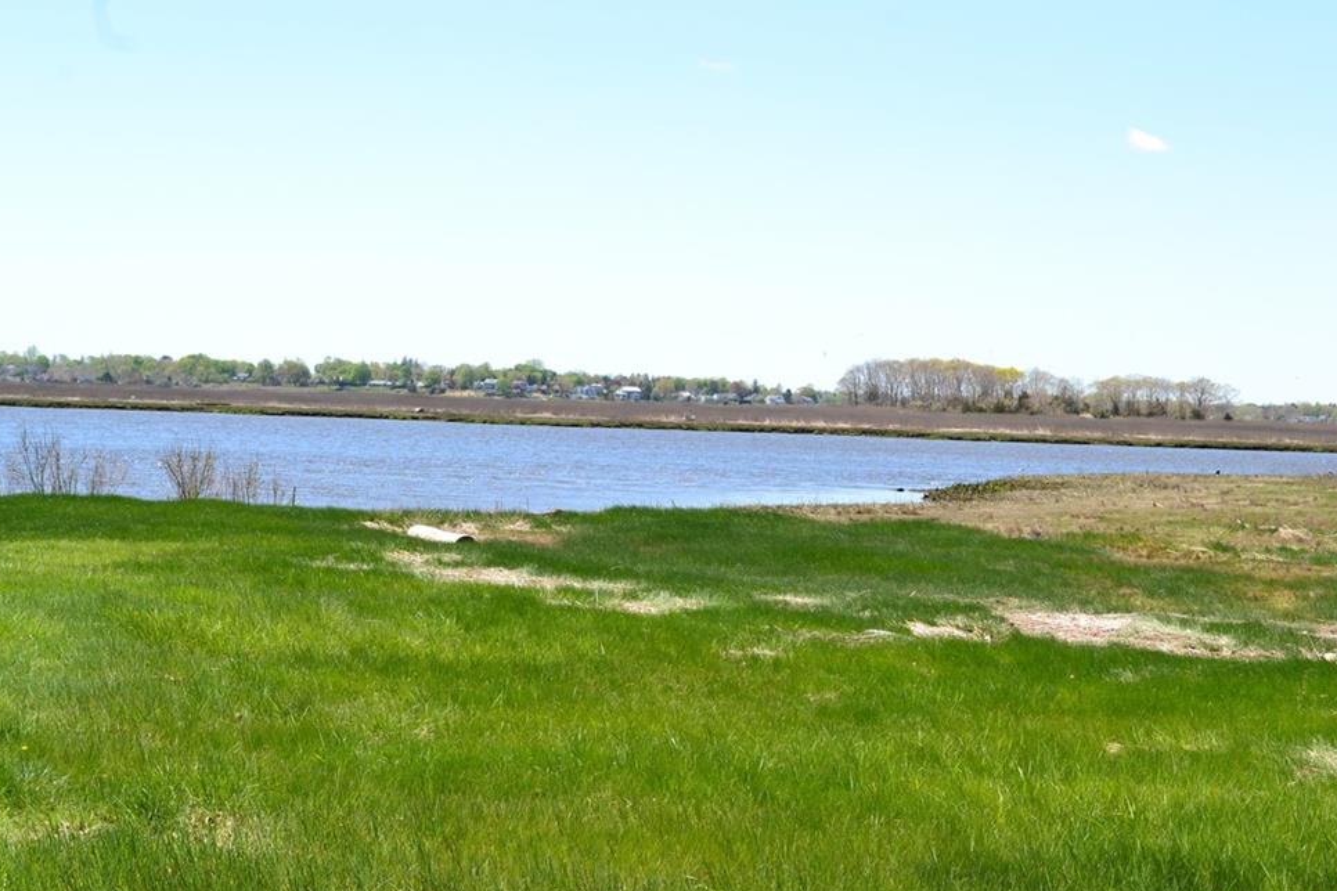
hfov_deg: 28.3
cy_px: 448
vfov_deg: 19.0
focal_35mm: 72
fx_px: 2656
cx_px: 664
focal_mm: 45
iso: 400
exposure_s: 1/250
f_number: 10
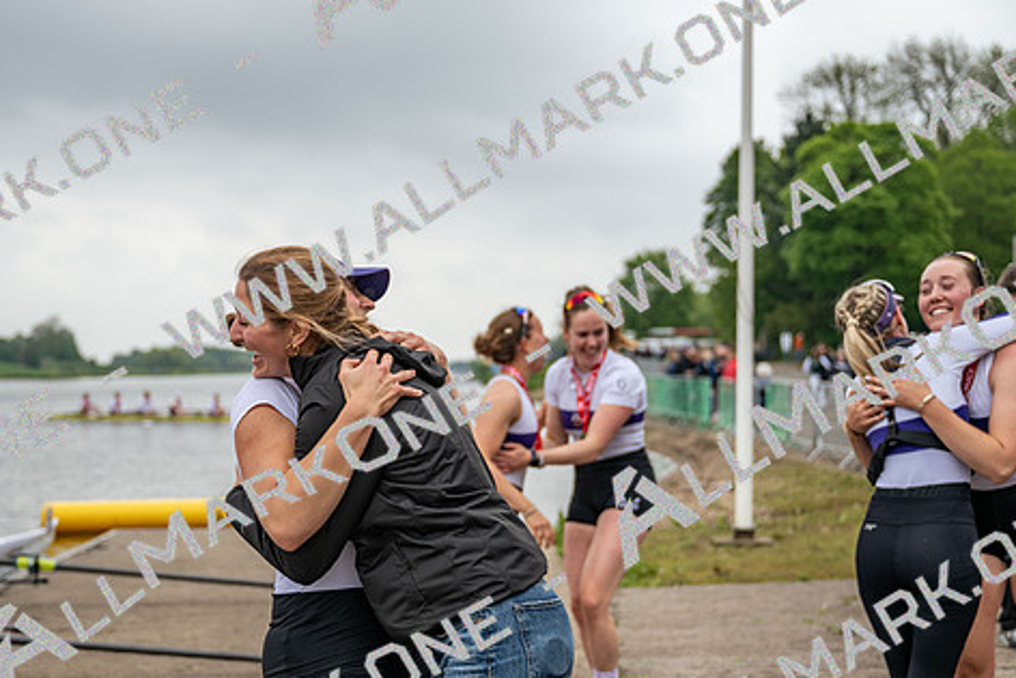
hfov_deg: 33.9
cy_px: 365
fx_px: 1666
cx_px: 428
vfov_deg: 23.0
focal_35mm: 59
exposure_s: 1/800
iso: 64
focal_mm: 48
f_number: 2.8
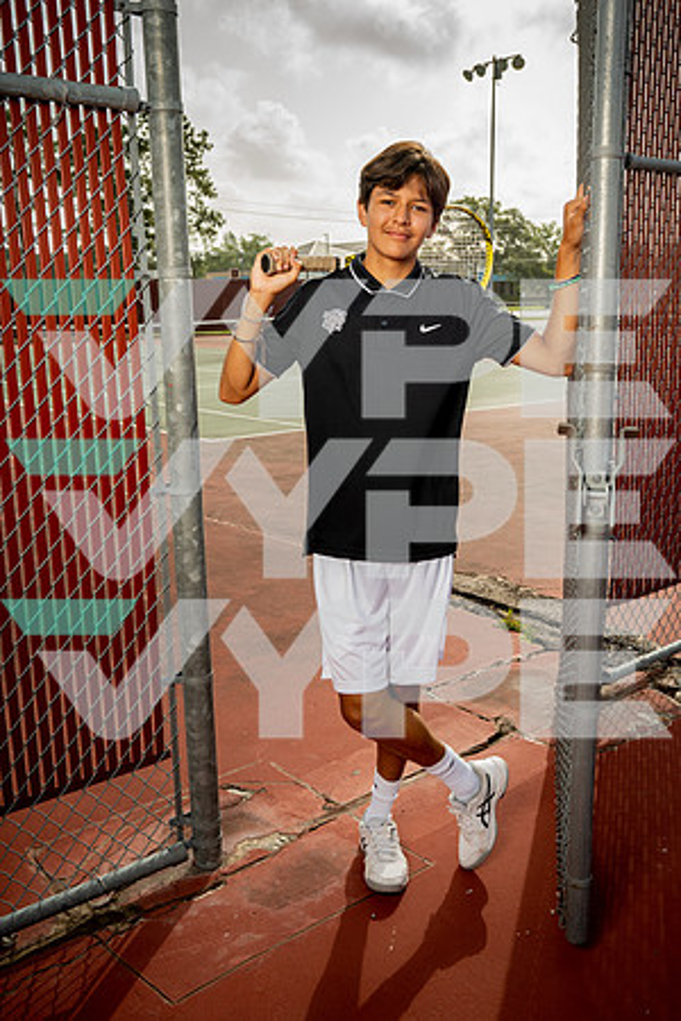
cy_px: 510
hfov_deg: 38.9
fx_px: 965
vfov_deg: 55.8
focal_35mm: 34
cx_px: 340
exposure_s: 1/250
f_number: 8
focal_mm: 34
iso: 80
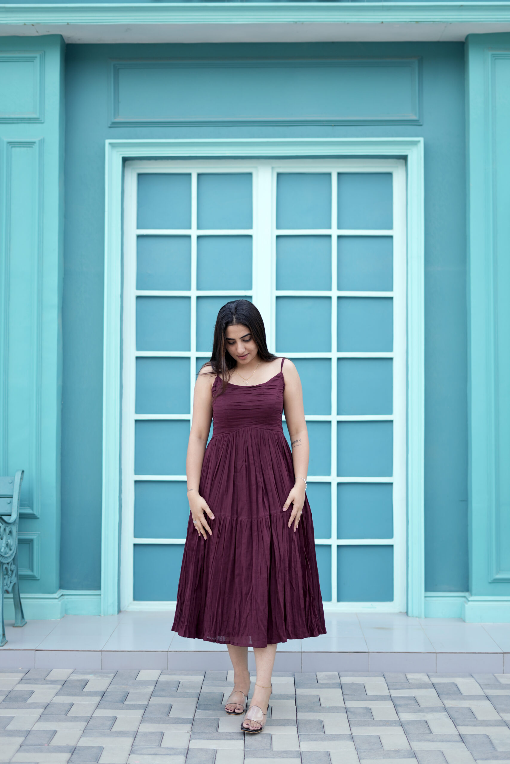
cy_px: 382
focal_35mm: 50
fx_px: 1062
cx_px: 255
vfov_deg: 39.6
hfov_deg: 27.0
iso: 100
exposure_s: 1/500
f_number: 2
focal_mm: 50
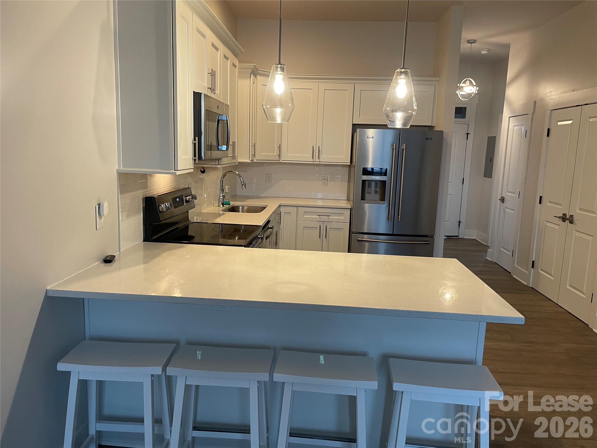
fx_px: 448
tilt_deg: -9.9
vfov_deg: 53.1
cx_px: 298
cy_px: 224
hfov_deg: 67.3
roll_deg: -2.0
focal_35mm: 26
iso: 125
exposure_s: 1/60
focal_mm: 4.2
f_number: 1.6
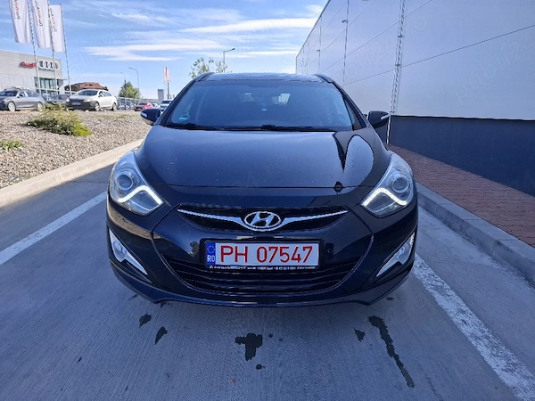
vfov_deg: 58.9
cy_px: 200
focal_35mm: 23
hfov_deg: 73.9
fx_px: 355
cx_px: 268
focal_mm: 5.54
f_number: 1.8
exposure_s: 1/1111
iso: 50
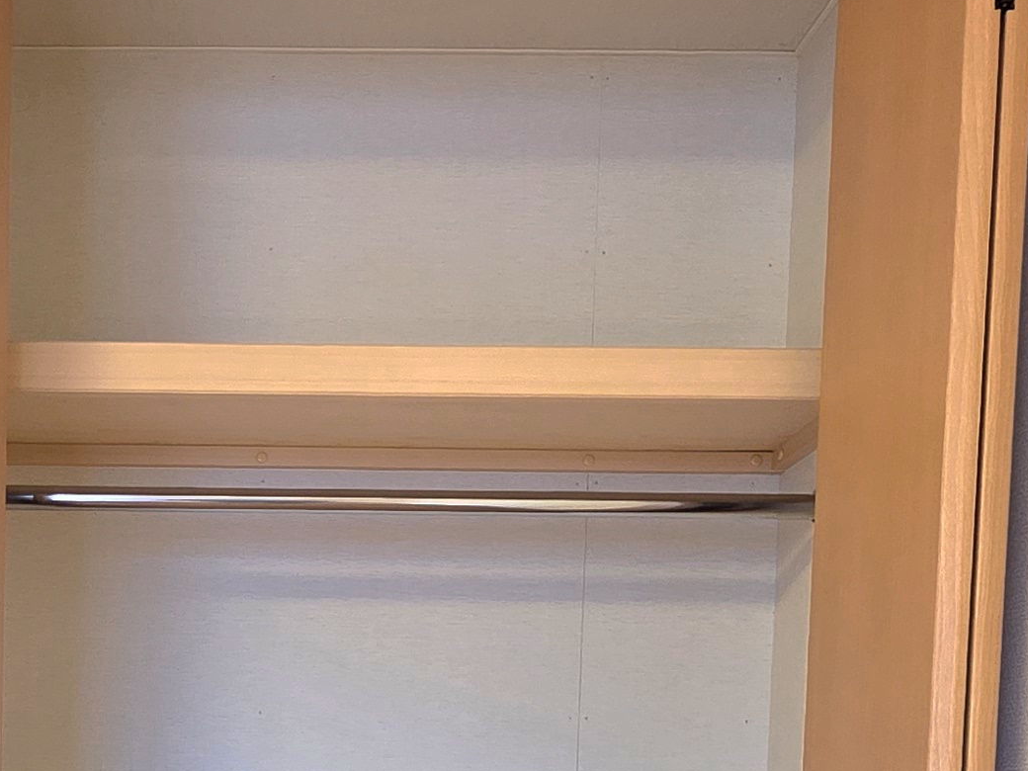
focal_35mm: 50
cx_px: 195
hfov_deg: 36.8
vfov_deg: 25.6
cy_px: 962
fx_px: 1485
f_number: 1.9
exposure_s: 1/60.2
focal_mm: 2.2
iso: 160
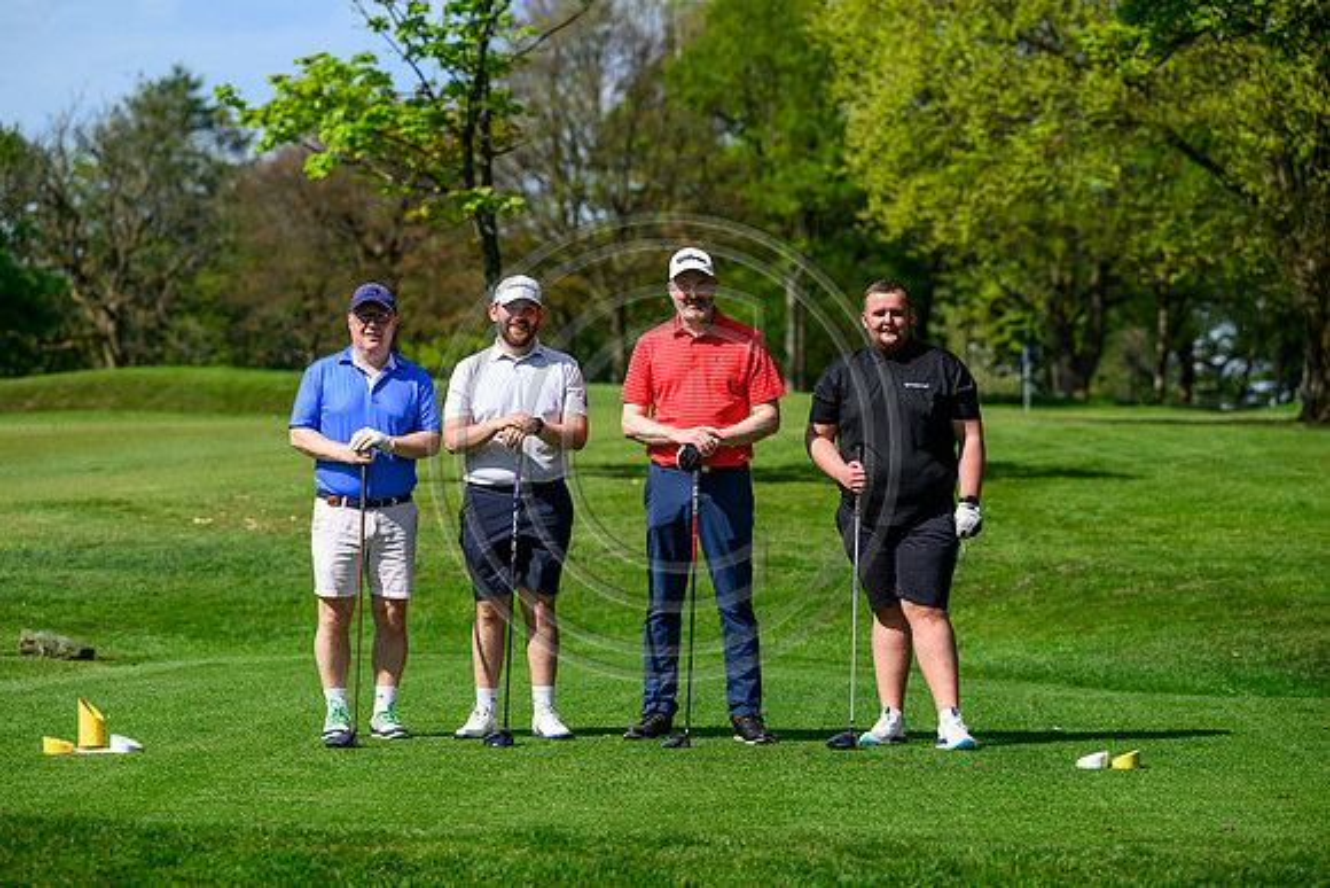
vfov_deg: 11.4
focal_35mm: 120
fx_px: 4434
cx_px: 665
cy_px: 444
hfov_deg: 17.1
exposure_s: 1/4000
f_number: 4
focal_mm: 120
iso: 500
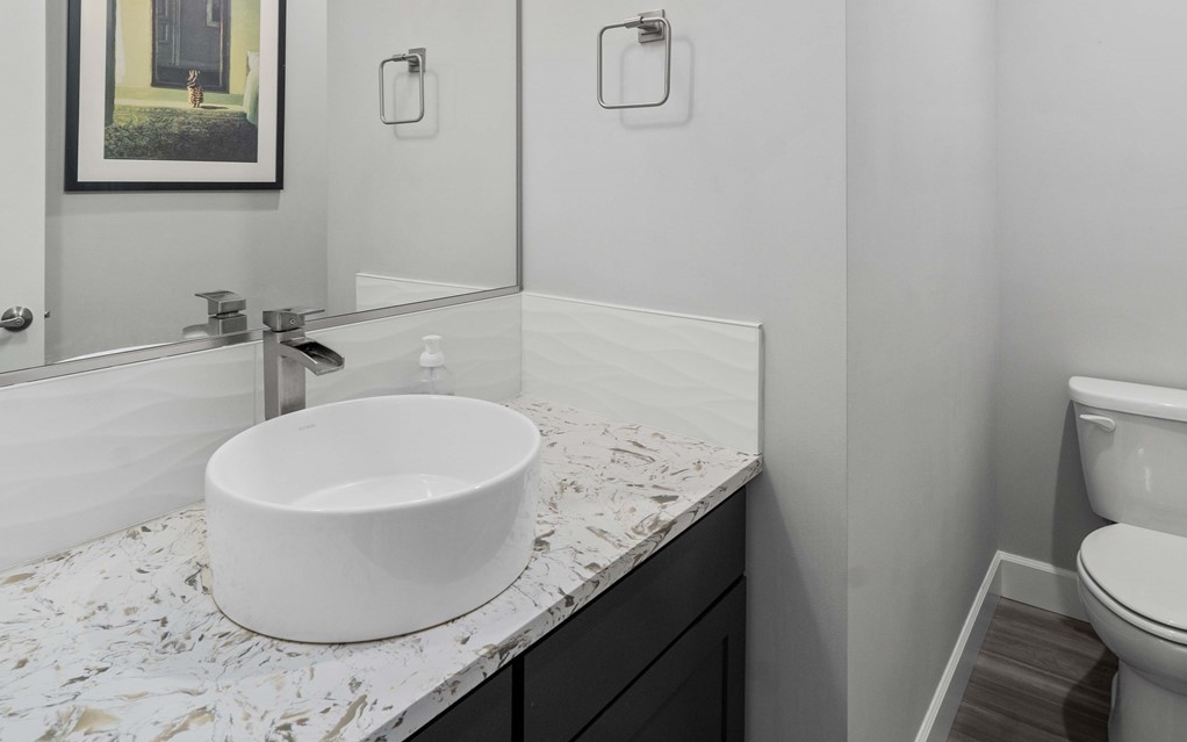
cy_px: 174
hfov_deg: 79.6
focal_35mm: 22
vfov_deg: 52.3
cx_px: 615
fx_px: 712
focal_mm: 13
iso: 250
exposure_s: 1/60
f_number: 7.1
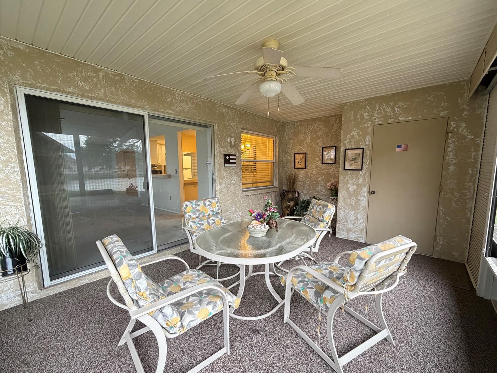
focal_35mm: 15
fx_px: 215
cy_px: 195
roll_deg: +0.0
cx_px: 250
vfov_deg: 81.7
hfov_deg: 98.2
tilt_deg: -6.6
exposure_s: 1/65
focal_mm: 2.22
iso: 320
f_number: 2.2
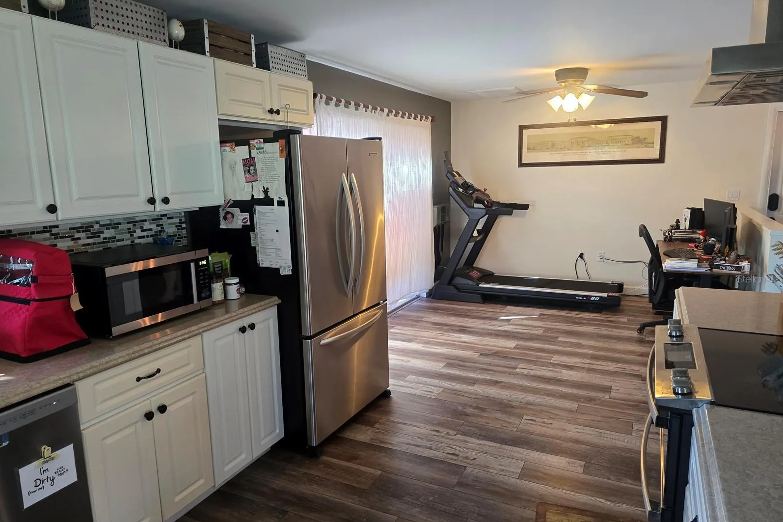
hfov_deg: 73.7
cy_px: 278
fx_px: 522
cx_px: 391
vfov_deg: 53.1
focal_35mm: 24
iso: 400
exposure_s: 1/120
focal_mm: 6.3
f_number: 1.7
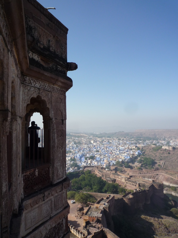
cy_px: 119
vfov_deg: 69.4
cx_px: 89
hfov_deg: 54.9
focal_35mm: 25
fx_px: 171
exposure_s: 1/800
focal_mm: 4.4
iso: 100
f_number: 4.5
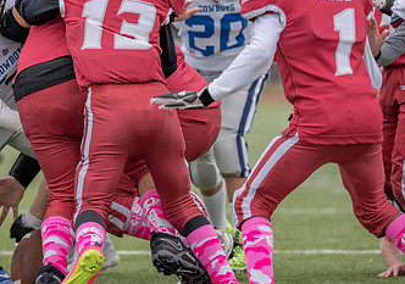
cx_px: 0
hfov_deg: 6.3
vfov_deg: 4.4
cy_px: 57
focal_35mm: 322
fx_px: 3682
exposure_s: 1/1250
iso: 200
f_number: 2.8
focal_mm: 136
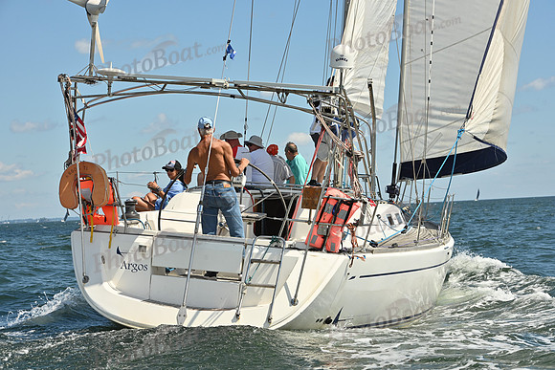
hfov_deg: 20.8
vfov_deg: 14.0
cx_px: 278
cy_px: 185
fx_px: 1511
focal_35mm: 98
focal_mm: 98
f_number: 9
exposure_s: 1/1250
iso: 250
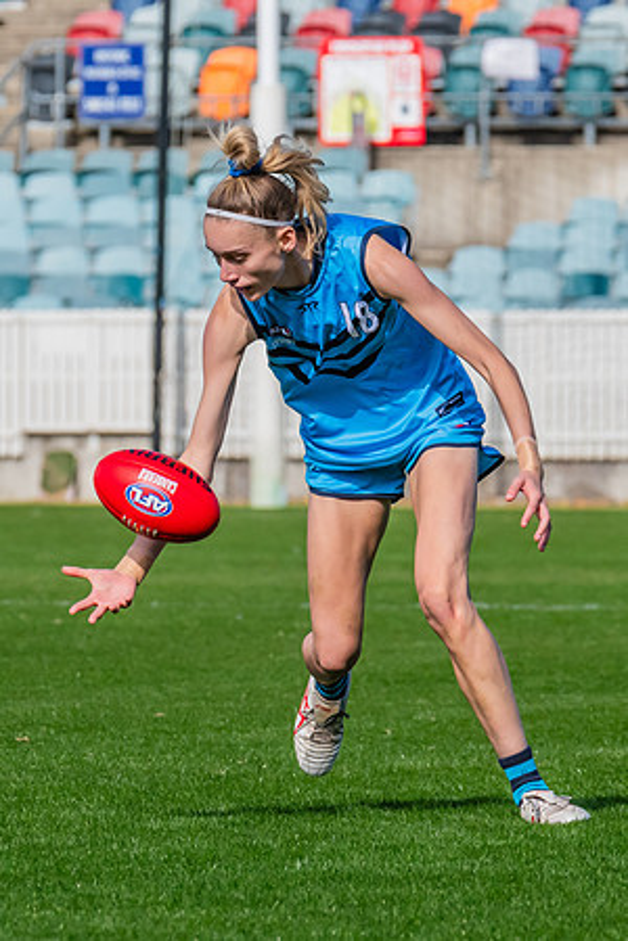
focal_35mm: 653
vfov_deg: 3.2
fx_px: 17088
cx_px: 289
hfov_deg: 2.1
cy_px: 515
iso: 800
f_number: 10
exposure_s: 1/1250
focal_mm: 310
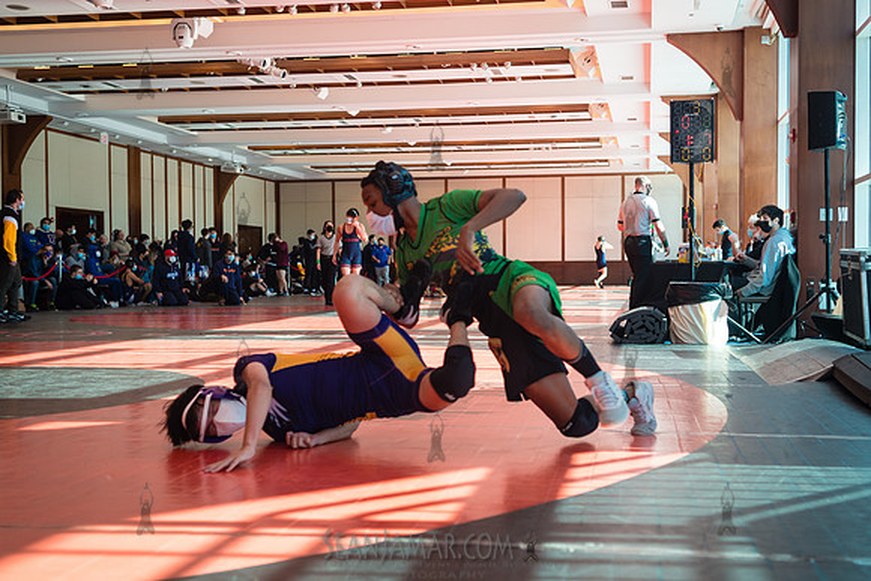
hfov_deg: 44.6
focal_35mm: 44
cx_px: 472
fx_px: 1059
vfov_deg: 30.7
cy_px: 298
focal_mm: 35
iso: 400
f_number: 3.2
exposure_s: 1/400
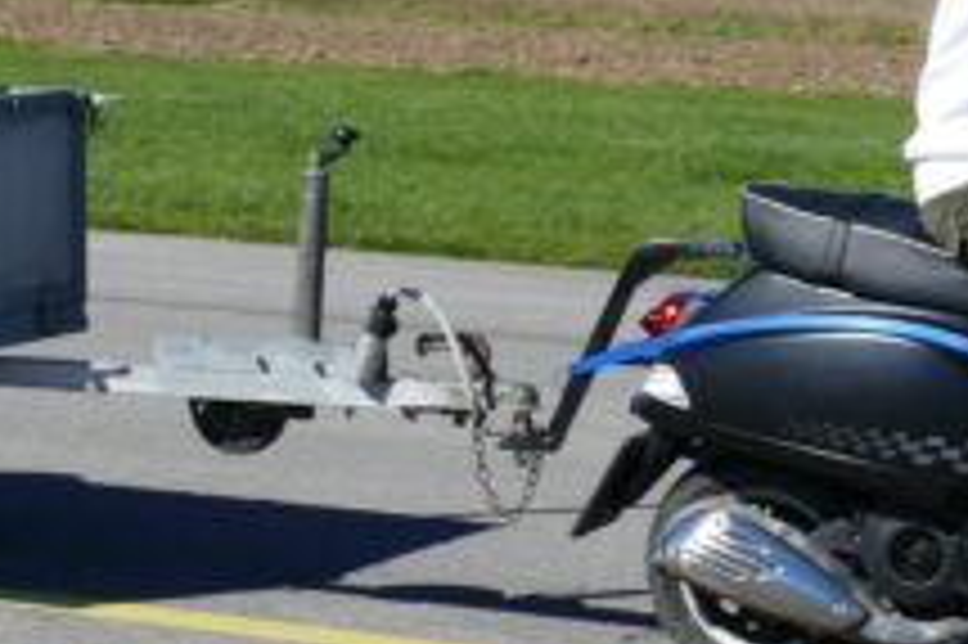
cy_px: -45
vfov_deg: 8.7
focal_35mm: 157
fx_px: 4218
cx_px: -365
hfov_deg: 12.6
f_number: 4.5
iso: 125
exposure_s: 1/1600
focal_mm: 16
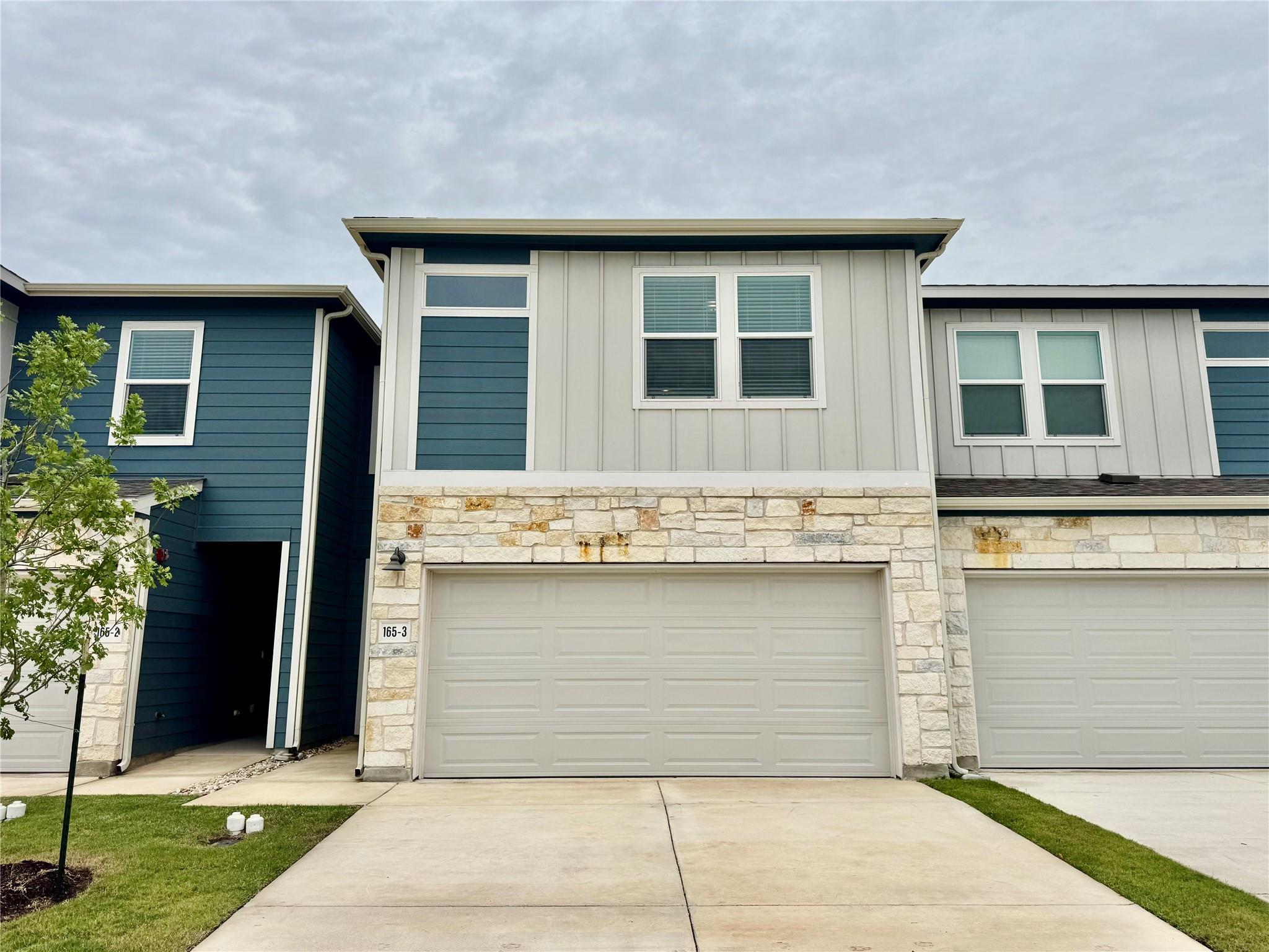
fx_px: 880
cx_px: 634
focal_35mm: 24
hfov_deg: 71.6
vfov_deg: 56.8
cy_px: 476
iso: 80
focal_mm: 6.76
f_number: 1.78
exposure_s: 1/9009
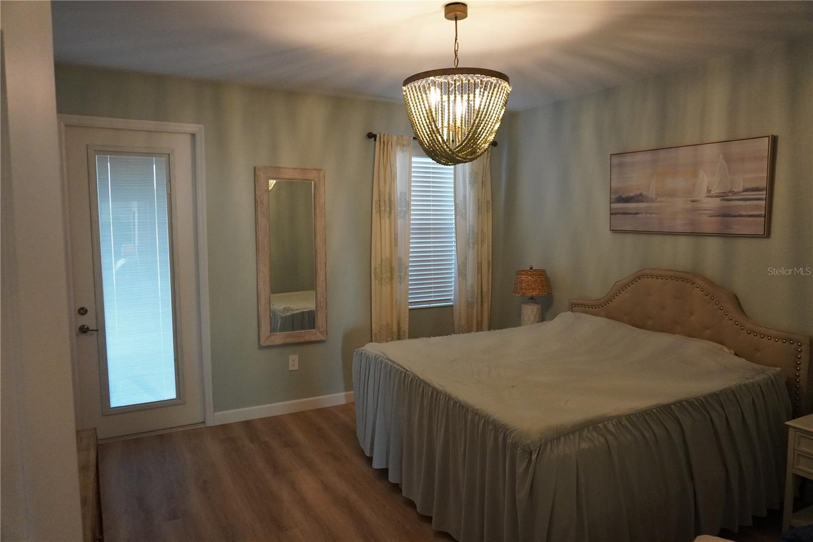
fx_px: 542
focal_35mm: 24
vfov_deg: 53.1
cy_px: 271
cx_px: 406
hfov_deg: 73.8
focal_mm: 16
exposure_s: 1/160
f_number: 3.5
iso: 3200
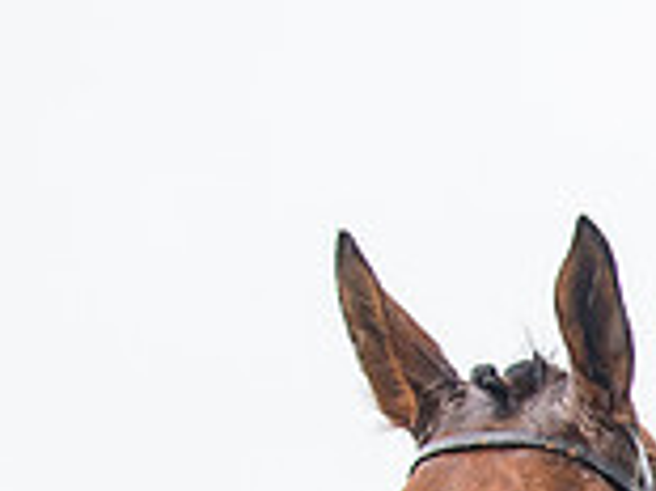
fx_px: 4545
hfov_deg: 7.8
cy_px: 1073
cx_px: 1410
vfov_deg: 6.0
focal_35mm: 240
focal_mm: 44
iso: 400
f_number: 5
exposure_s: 1/400
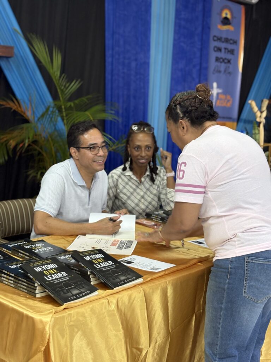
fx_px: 543
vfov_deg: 36.8
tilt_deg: -7.4
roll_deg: -3.4
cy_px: 181
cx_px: 136
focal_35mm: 52
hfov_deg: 28.0
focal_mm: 5.96
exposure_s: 1/33
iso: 125
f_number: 1.6
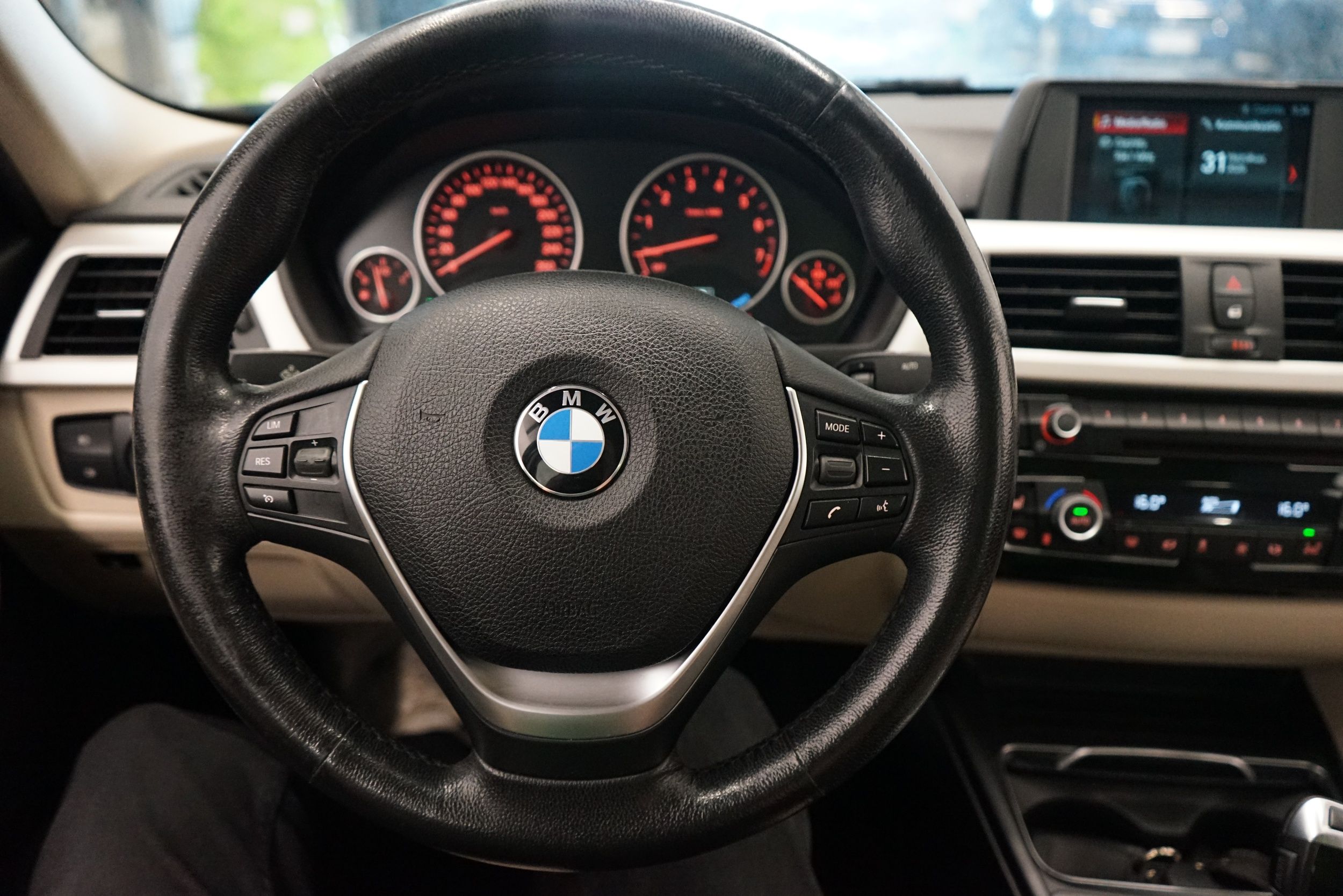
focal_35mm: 29
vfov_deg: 45.0
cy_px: 448
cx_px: 672
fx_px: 1082
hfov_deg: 63.7
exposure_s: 1/160
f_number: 3.5
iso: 5000
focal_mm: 29
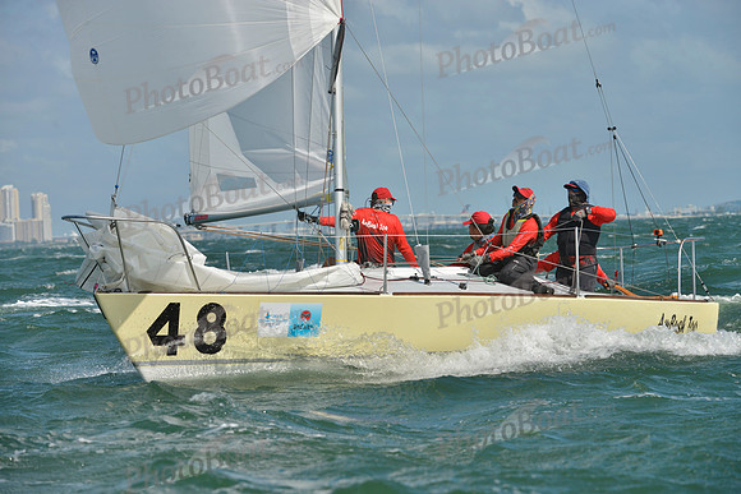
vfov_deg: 6.9
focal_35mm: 200
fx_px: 4117
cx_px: 370
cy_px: 247
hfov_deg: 10.3
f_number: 8
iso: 280
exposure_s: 1/1250
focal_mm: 200
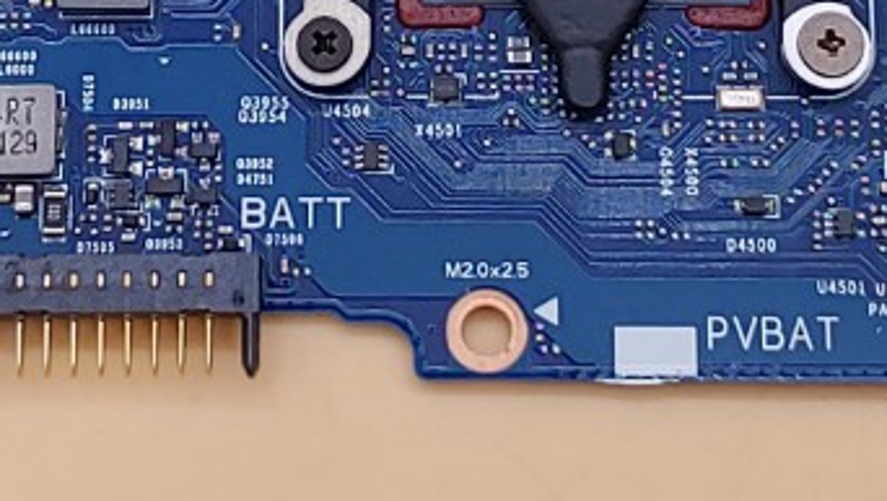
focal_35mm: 165
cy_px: -249
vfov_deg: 7.3
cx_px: 386
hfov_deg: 13.0
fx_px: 3884
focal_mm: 4.36
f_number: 1.8
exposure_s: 1/101
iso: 50
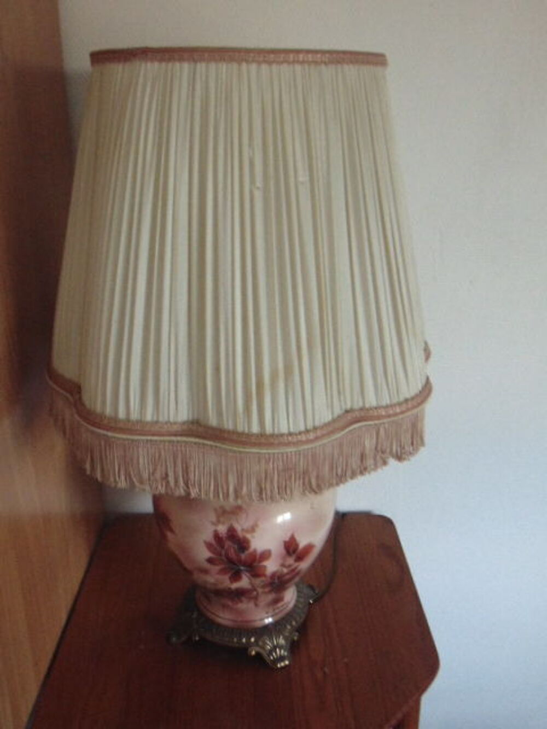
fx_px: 695
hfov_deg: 43.0
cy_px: 364
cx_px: 274
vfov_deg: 55.3
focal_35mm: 33
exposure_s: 1/13
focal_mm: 5.8
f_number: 3.2
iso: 400
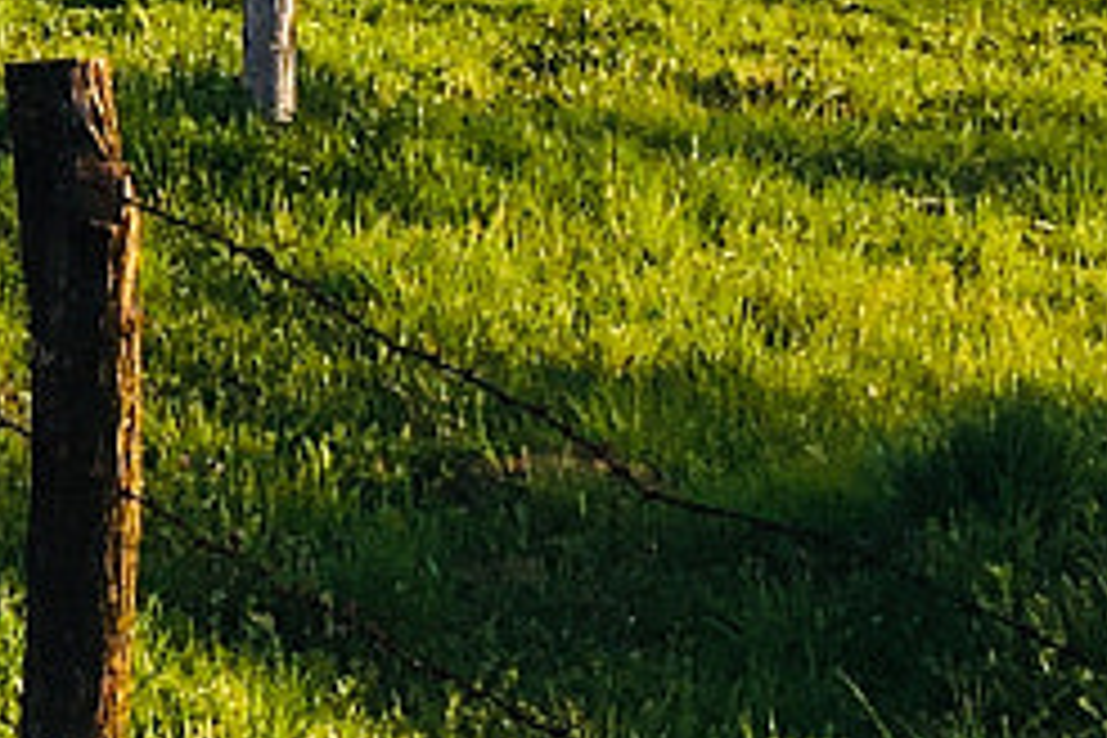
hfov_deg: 9.6
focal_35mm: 196
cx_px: -1350
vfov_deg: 6.9
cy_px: -284
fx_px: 6027
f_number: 2.2
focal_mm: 4.15
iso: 25
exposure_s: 1/565
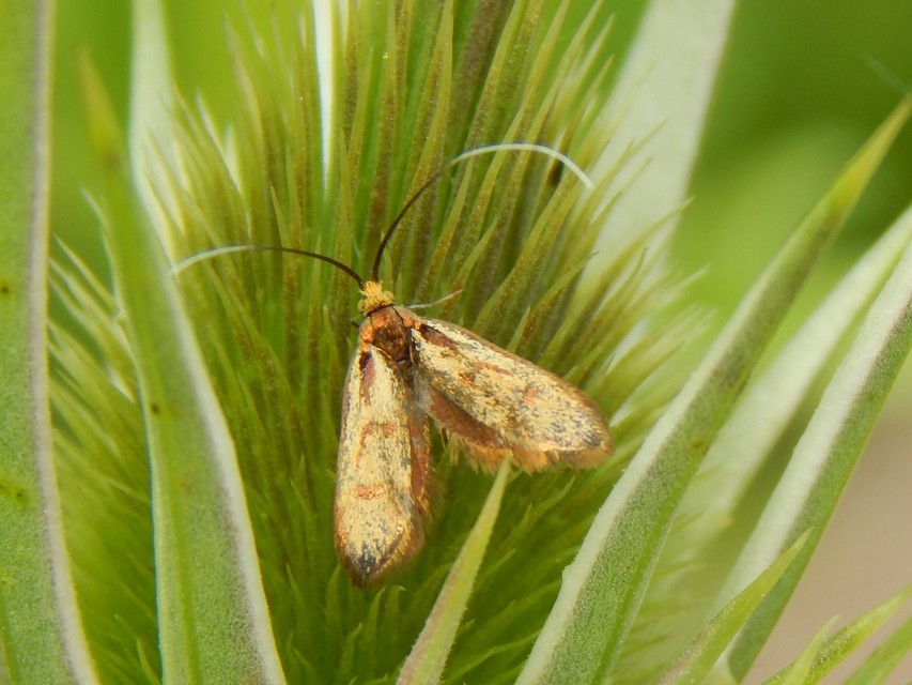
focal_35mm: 160
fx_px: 4216
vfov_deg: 9.3
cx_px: 456
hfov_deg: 12.3
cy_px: 342
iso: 125
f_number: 5.1
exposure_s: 1/160
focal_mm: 28.7
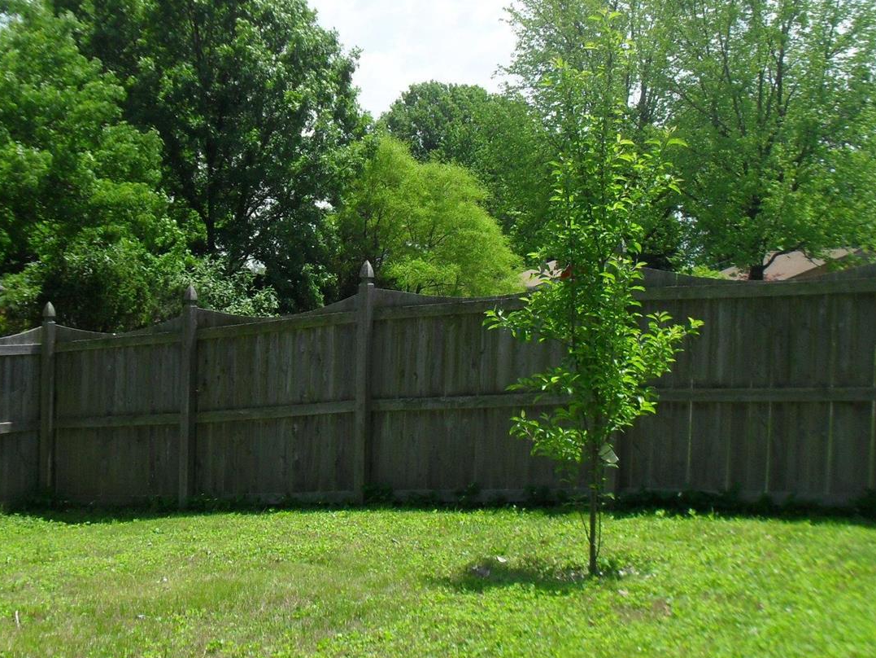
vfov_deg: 28.0
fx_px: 1316
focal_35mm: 52
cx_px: 432
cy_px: 293
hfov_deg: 36.8
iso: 100
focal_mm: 6.3
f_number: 8.4
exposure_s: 1/180
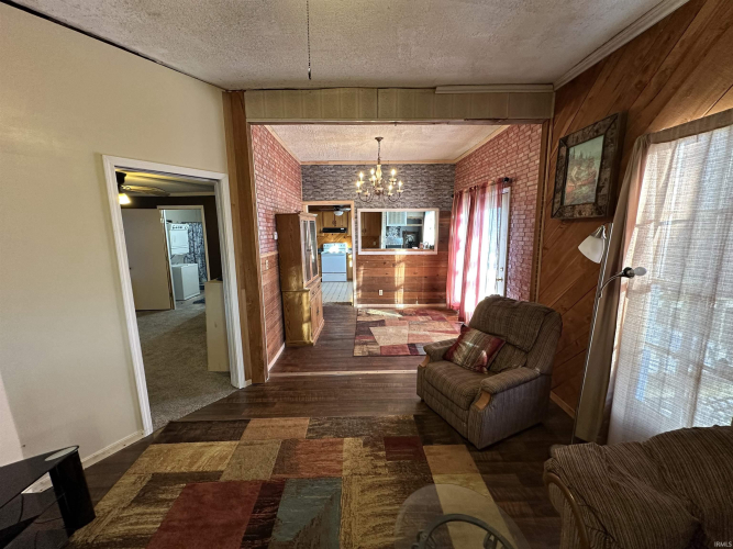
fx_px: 296
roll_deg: +0.0
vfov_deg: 85.7
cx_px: 366
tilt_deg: -8.5
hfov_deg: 102.1
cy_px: 274
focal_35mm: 14
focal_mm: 2.22
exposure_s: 1/60
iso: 160
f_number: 2.2
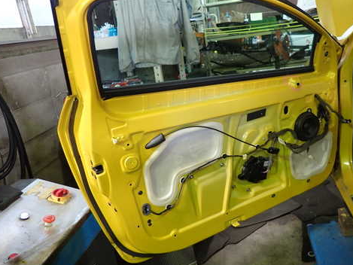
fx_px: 326
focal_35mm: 32
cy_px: 120
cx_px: 217
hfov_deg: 56.2
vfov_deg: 44.1
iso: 200
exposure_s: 1/30
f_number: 2
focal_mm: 4.5
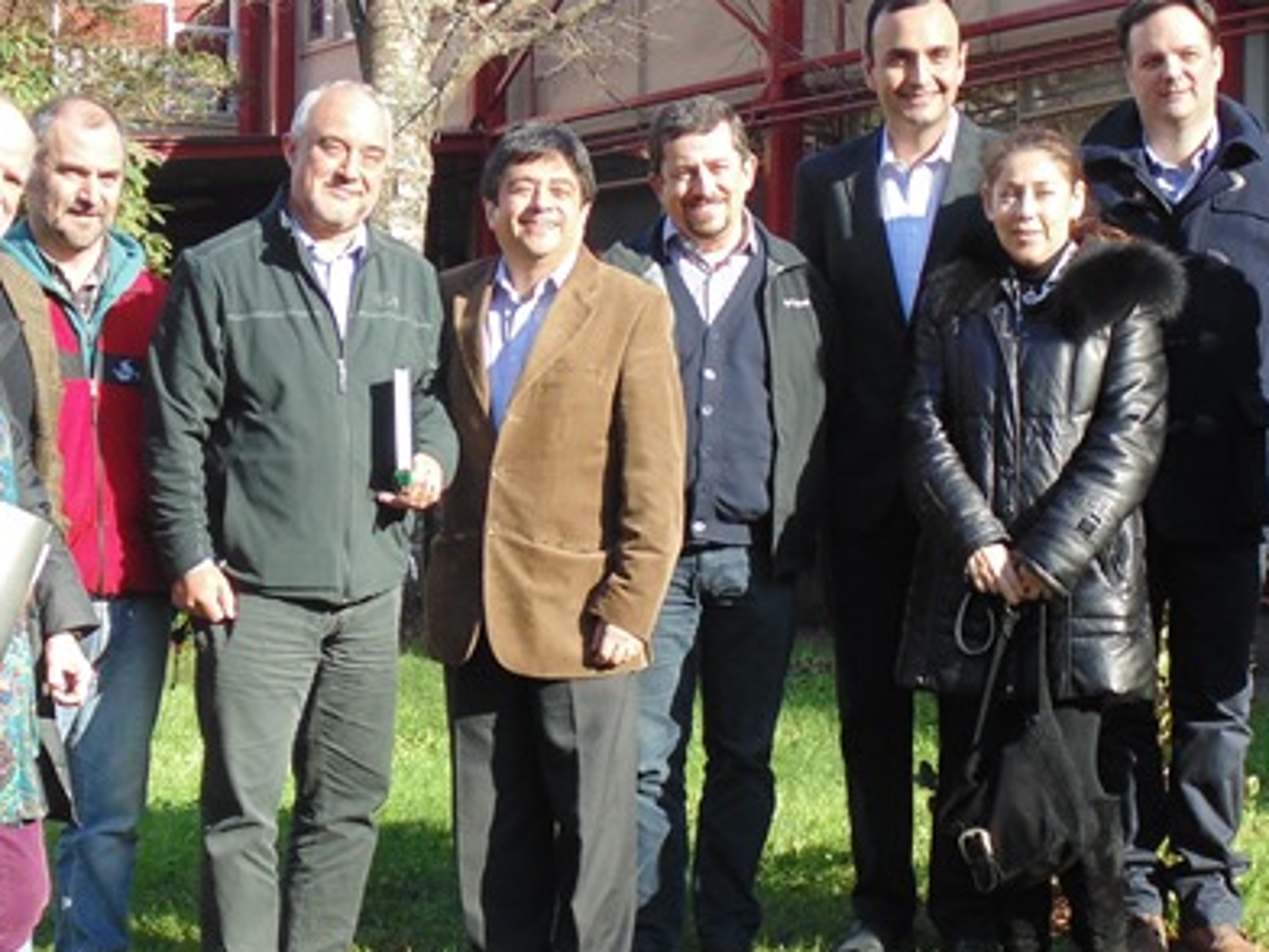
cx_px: 531
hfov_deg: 25.0
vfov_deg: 18.9
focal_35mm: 78
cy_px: 610
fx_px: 2859
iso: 80
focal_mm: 6.2
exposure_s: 1/160
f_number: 3.4
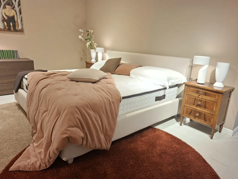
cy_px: 90
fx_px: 158
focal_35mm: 23
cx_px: 119
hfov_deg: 73.9
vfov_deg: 58.9
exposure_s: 1/50
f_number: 1.8
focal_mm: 5.54
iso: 200
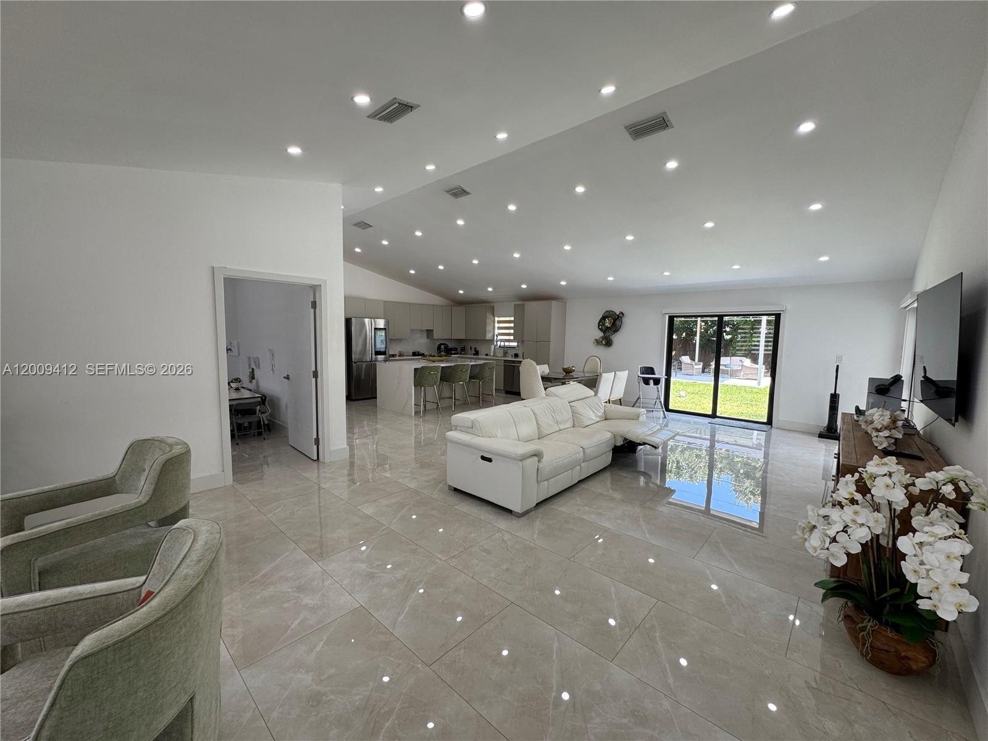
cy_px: 370
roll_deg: -0.7
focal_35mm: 14
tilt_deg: -5.9
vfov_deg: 85.7
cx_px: 494
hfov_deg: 102.1
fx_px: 400
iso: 40
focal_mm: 2.22
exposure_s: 1/110
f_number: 2.2
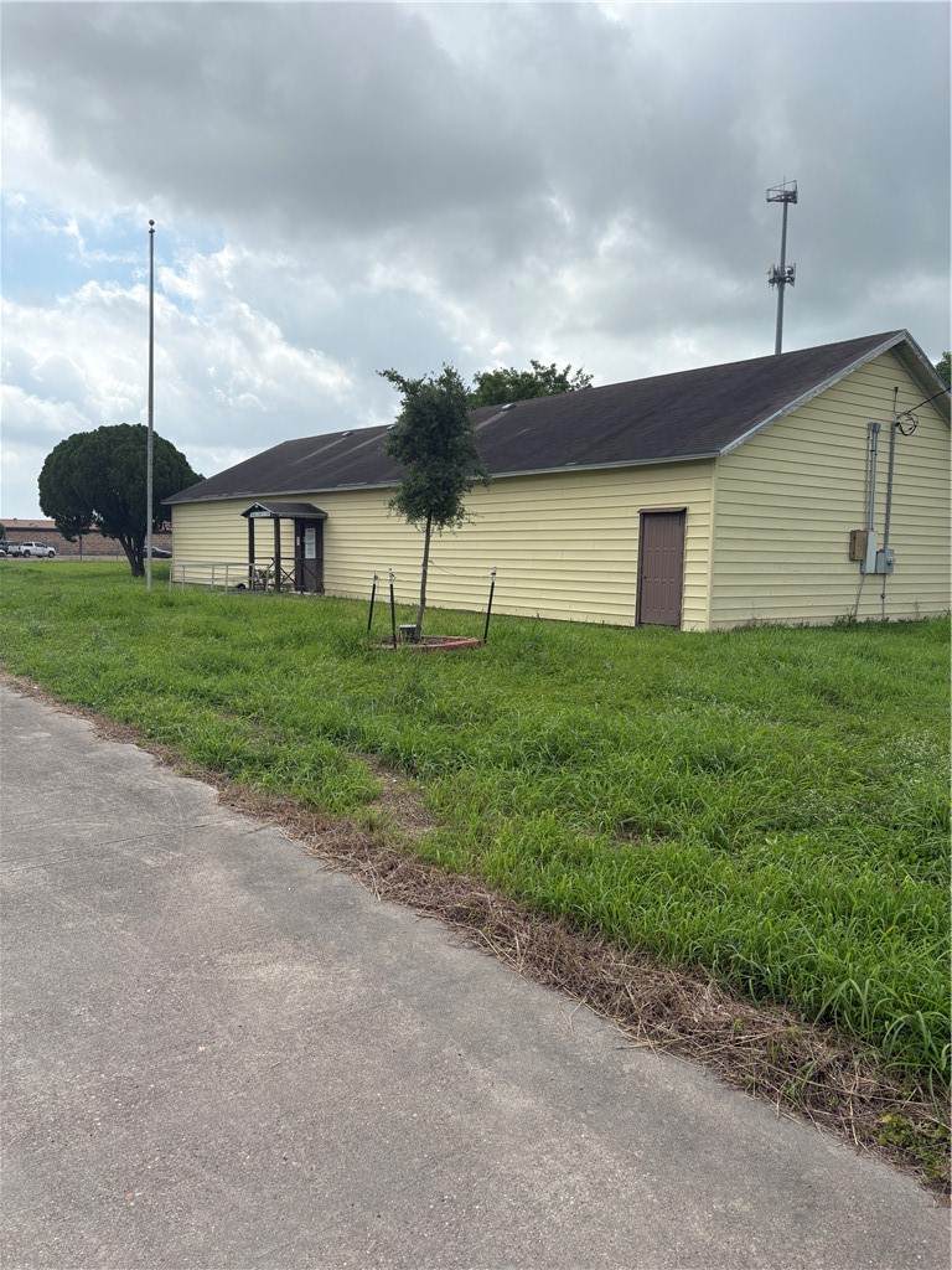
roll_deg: -0.7
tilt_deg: -4.6
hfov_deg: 53.1
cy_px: 635
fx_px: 953
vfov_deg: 67.3
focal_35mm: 26
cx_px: 476
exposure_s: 1/4950
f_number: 1.6
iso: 50
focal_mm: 5.96
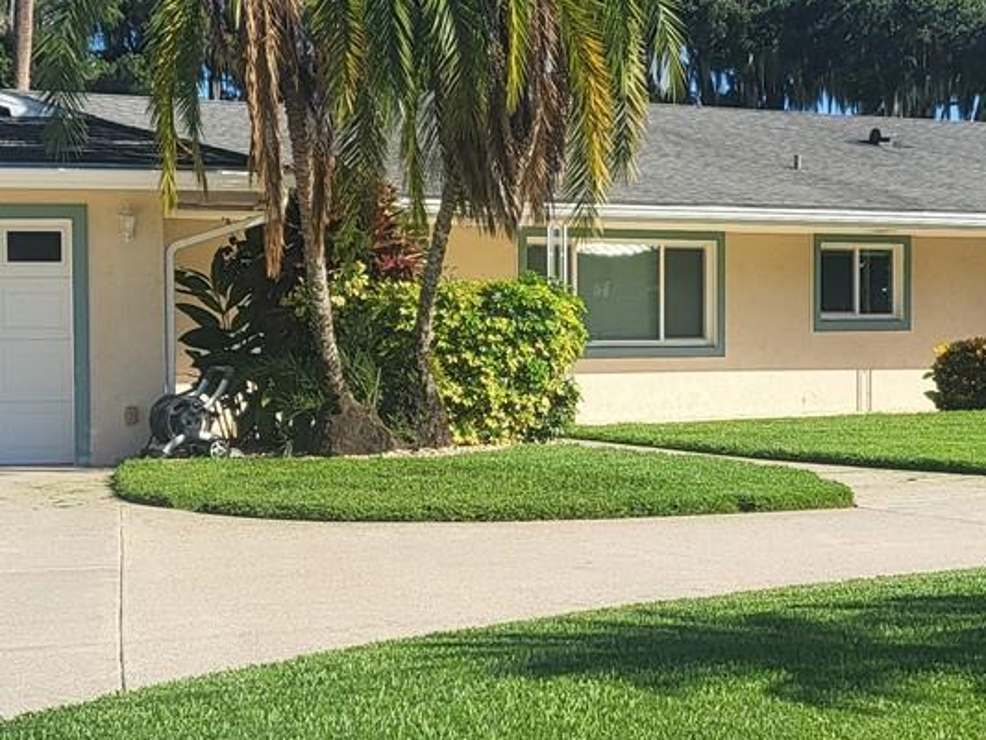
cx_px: 592
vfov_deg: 18.9
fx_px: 2222
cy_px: 407
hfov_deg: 25.0
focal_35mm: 78
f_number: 1.8
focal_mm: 4.25
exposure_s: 1/2593
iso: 50
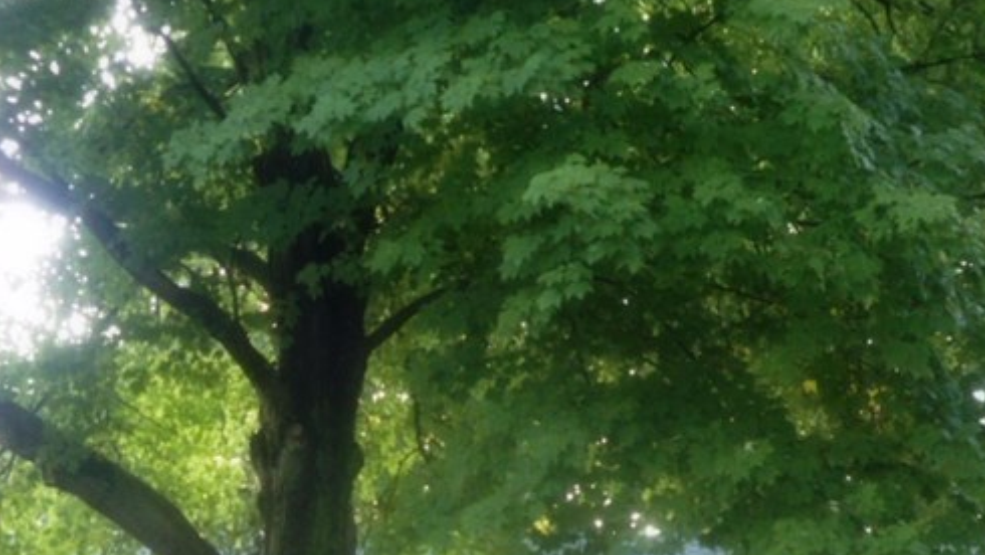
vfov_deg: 17.7
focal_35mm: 66
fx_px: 1724
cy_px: 605
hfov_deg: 31.9
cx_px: 492
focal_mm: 5.2
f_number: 4
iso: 125
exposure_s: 1/30
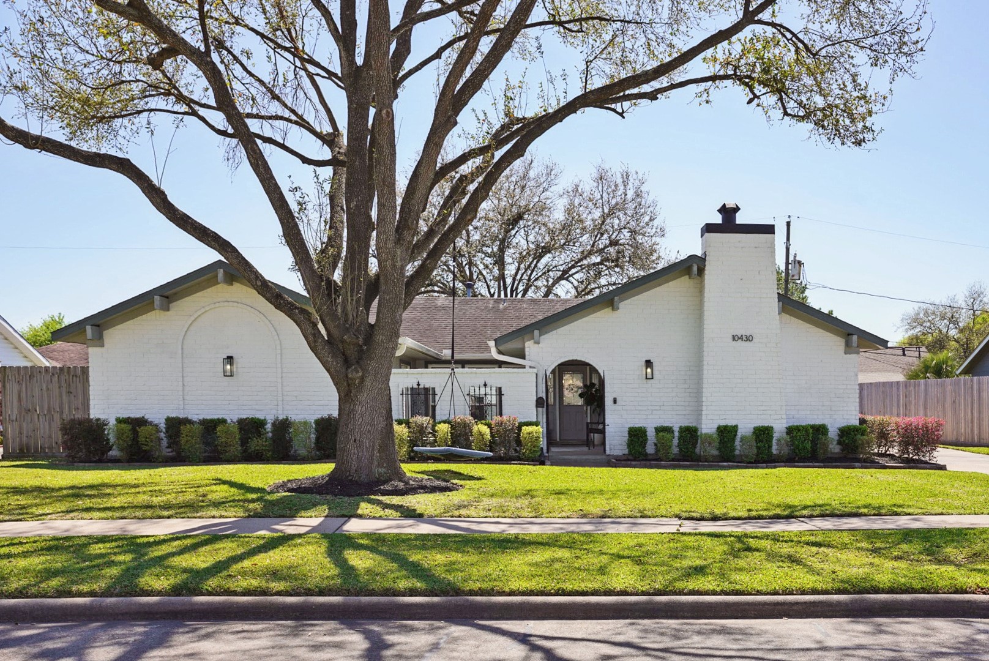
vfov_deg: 36.6
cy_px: 330
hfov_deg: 52.7
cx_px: 494
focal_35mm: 36
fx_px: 998
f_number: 8
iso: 100
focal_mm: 36.3
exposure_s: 1/250
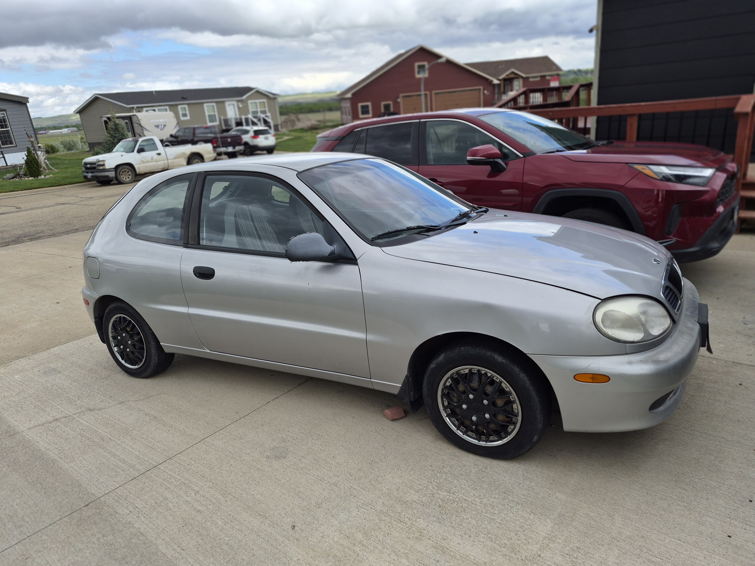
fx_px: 502
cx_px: 378
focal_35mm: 23
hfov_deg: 73.9
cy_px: 283
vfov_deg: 58.9
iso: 80
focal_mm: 5.4
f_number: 1.8
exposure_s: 1/3288
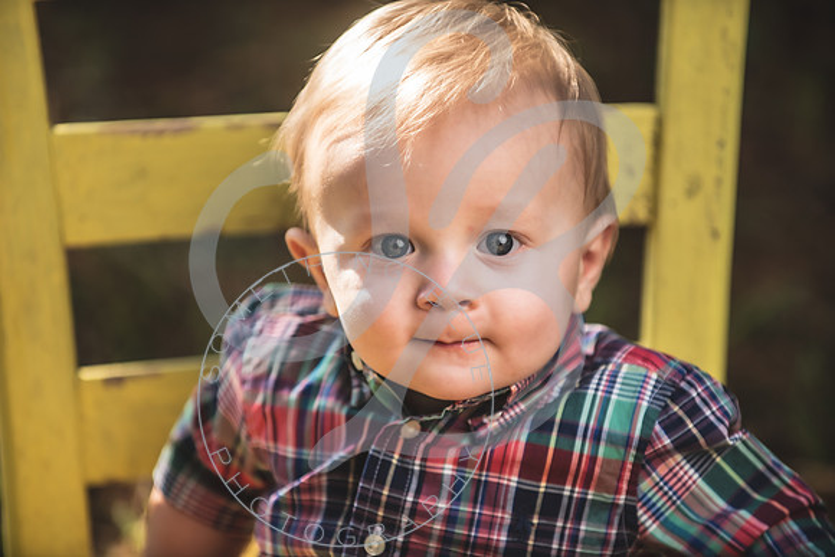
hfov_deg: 10.3
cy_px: 278
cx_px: 418
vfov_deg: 6.9
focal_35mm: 200
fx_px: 4640
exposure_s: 1/250
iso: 100
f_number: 2.8
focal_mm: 200
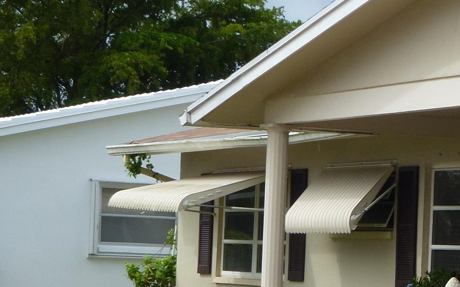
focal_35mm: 130
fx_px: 1629
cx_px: 396
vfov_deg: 10.0
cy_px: 243
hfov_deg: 15.9
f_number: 4.1
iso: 100
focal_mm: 8.7
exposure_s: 1/500
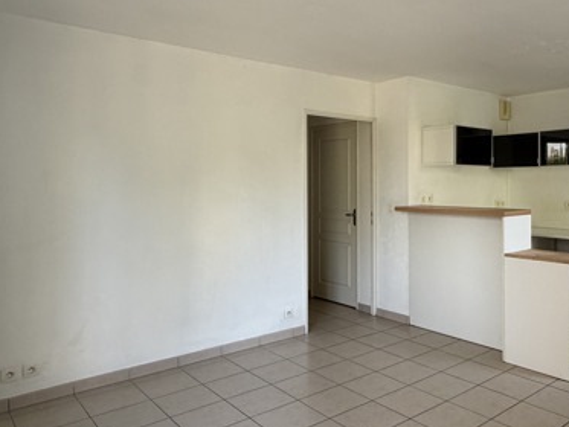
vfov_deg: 46.7
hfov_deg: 58.1
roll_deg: +0.8
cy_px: 188
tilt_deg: +0.0
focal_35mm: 30
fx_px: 493
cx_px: 397
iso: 200
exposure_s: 1/121
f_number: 2.2
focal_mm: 2.22
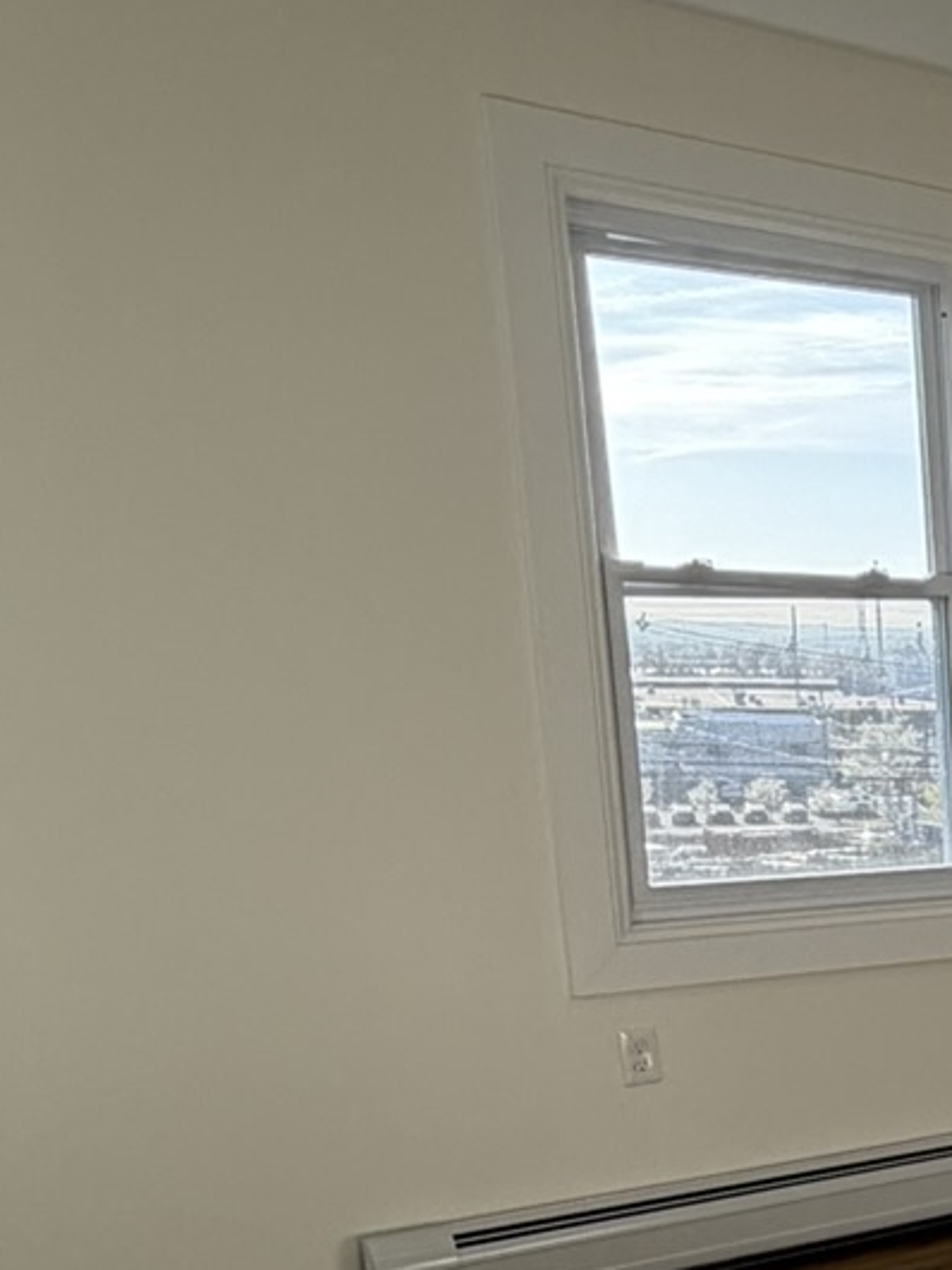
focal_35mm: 54
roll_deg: -1.3
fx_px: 1981
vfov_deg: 33.5
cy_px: 1165
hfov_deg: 21.6
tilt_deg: -13.7
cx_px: 1514
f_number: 2.2
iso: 50
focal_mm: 2.22
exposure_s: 1/269
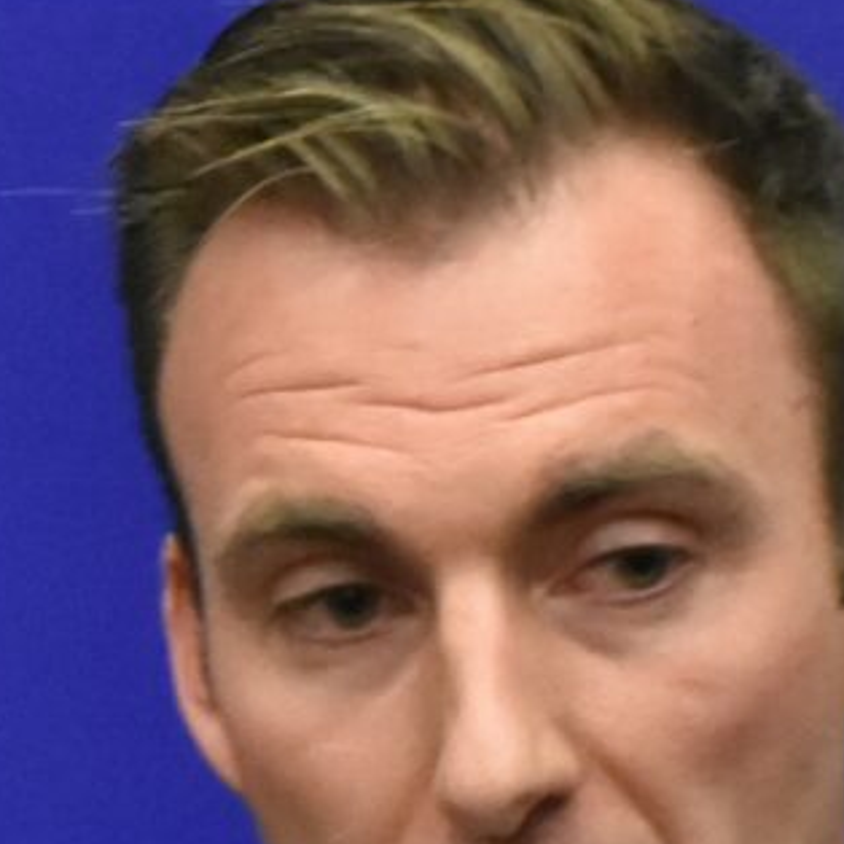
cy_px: 1915
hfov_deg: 1.4
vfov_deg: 1.4
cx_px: -296
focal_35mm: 1266
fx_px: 34922
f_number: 8
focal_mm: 122
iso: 4000
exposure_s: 1/80
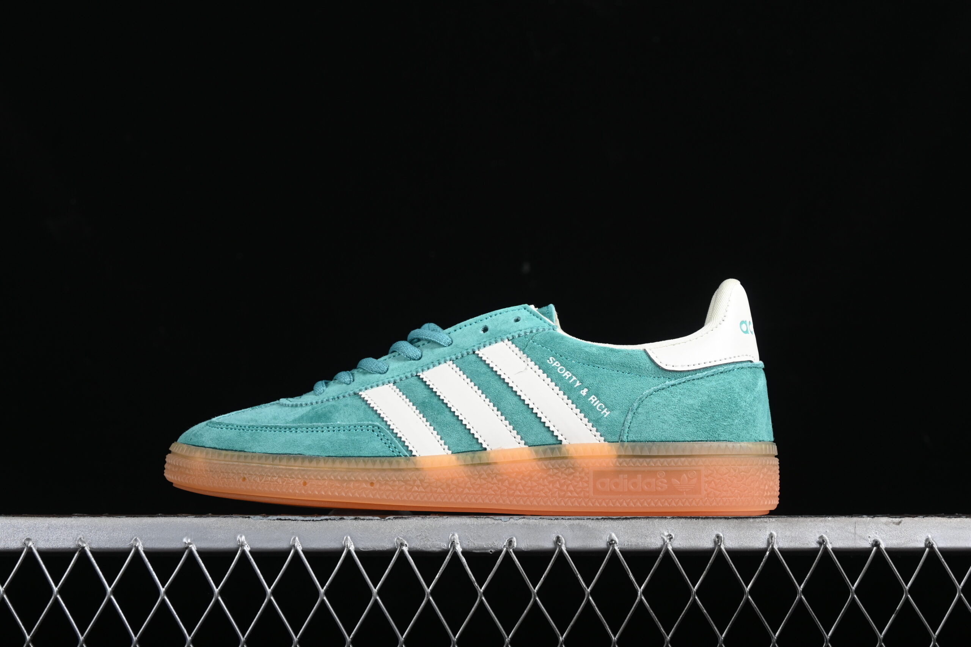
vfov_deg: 18.2
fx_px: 2023
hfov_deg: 27.0
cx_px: 486
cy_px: 324
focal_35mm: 75
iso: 200
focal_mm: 50
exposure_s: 1/200
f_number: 7.1
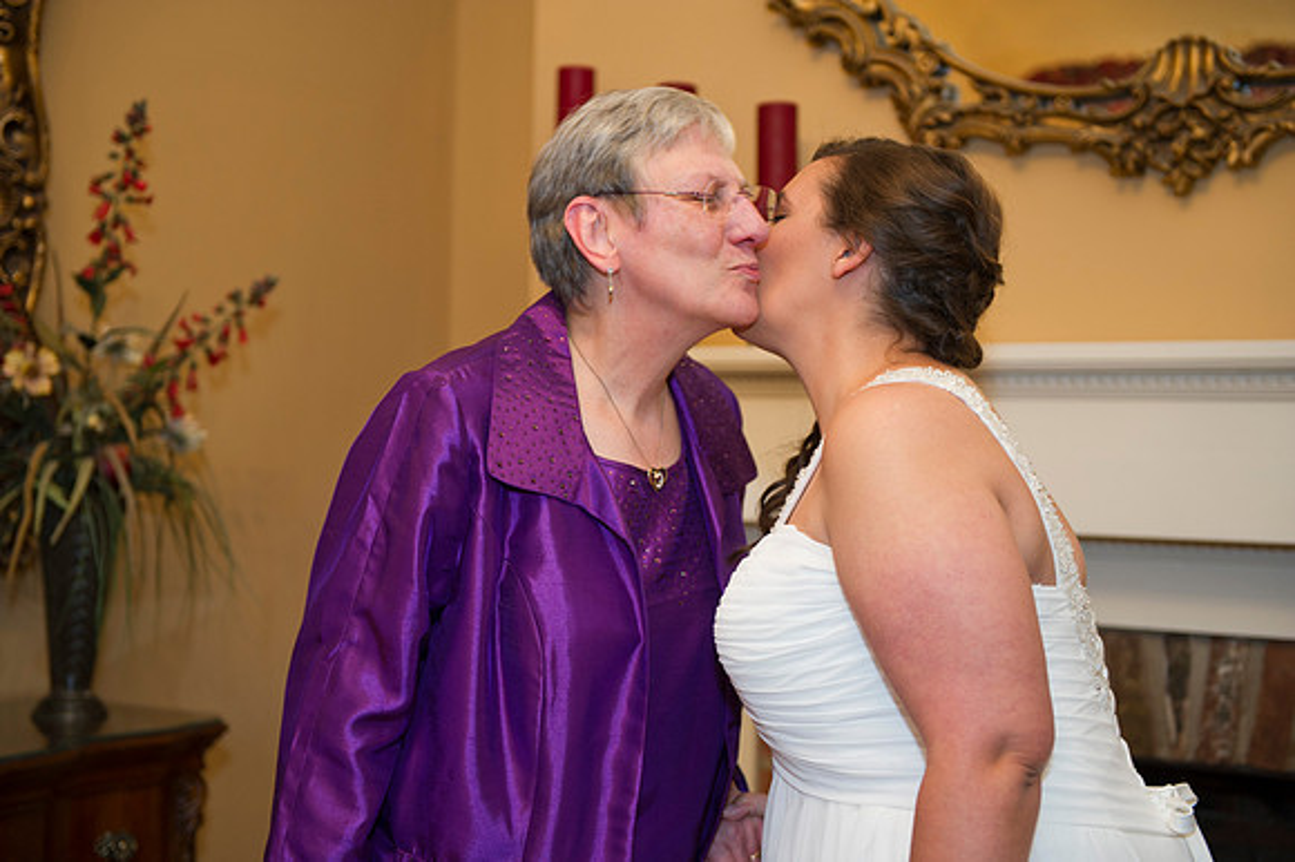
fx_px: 1977
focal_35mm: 55
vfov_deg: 24.6
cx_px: 648
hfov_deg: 36.3
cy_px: 431
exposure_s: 1/50
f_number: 3.2
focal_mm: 55
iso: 800
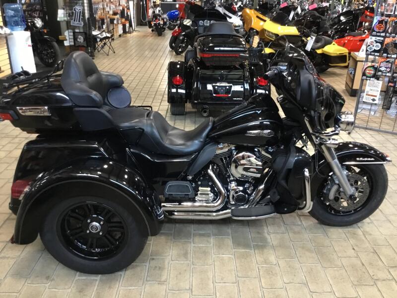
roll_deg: -1.7
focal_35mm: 31
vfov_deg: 45.4
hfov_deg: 58.4
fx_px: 356
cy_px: 149
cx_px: 198
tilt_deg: -22.9
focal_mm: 3.3
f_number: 2.4
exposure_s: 1/30
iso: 200
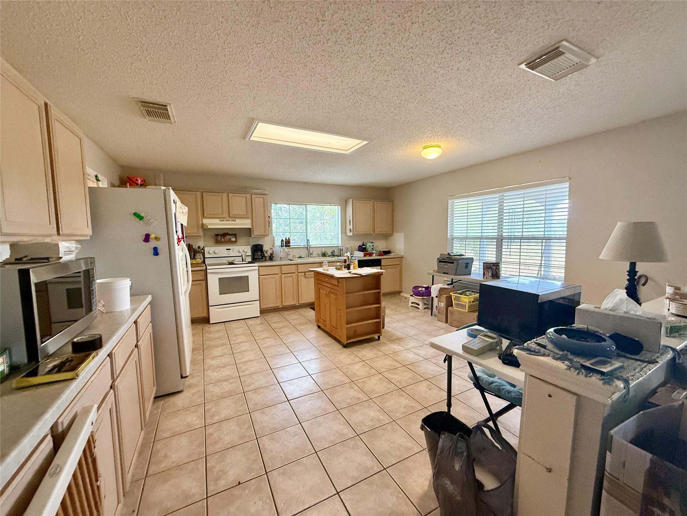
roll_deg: +0.3
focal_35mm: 14
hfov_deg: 102.1
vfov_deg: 85.7
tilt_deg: -4.3
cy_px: 258
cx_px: 344
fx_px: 278
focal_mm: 2.22
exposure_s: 1/120
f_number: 2.2
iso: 400
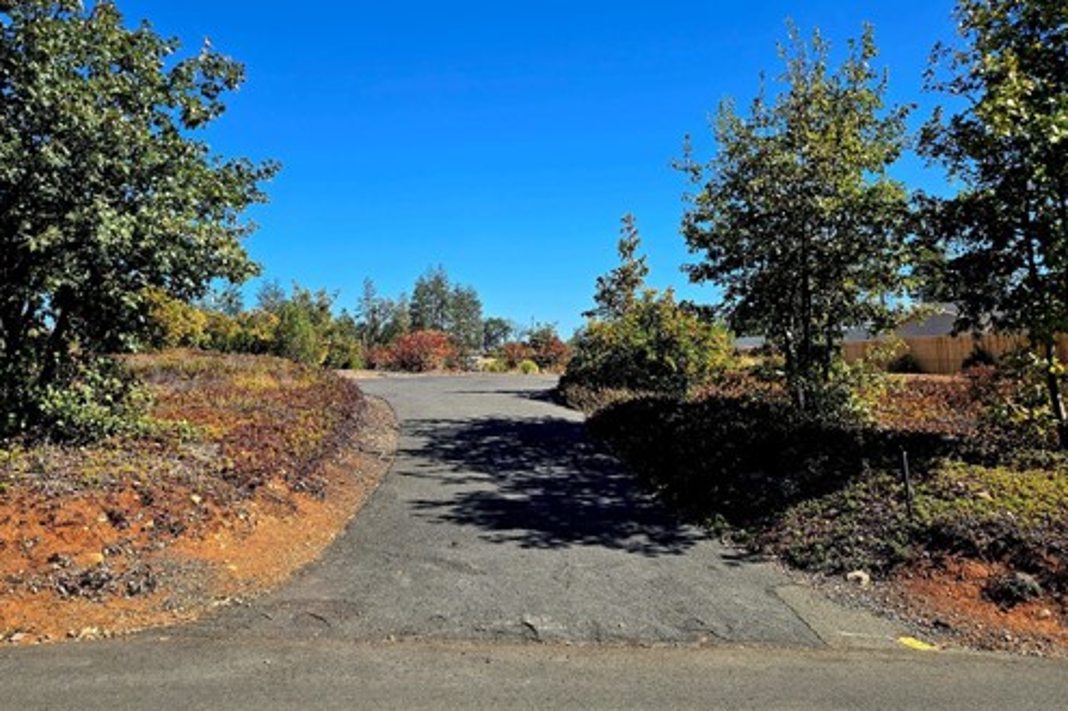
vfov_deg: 42.2
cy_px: 303
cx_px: 465
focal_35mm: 31
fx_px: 919
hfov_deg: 60.1
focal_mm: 5.4
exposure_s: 1/1429
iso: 25
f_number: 1.8
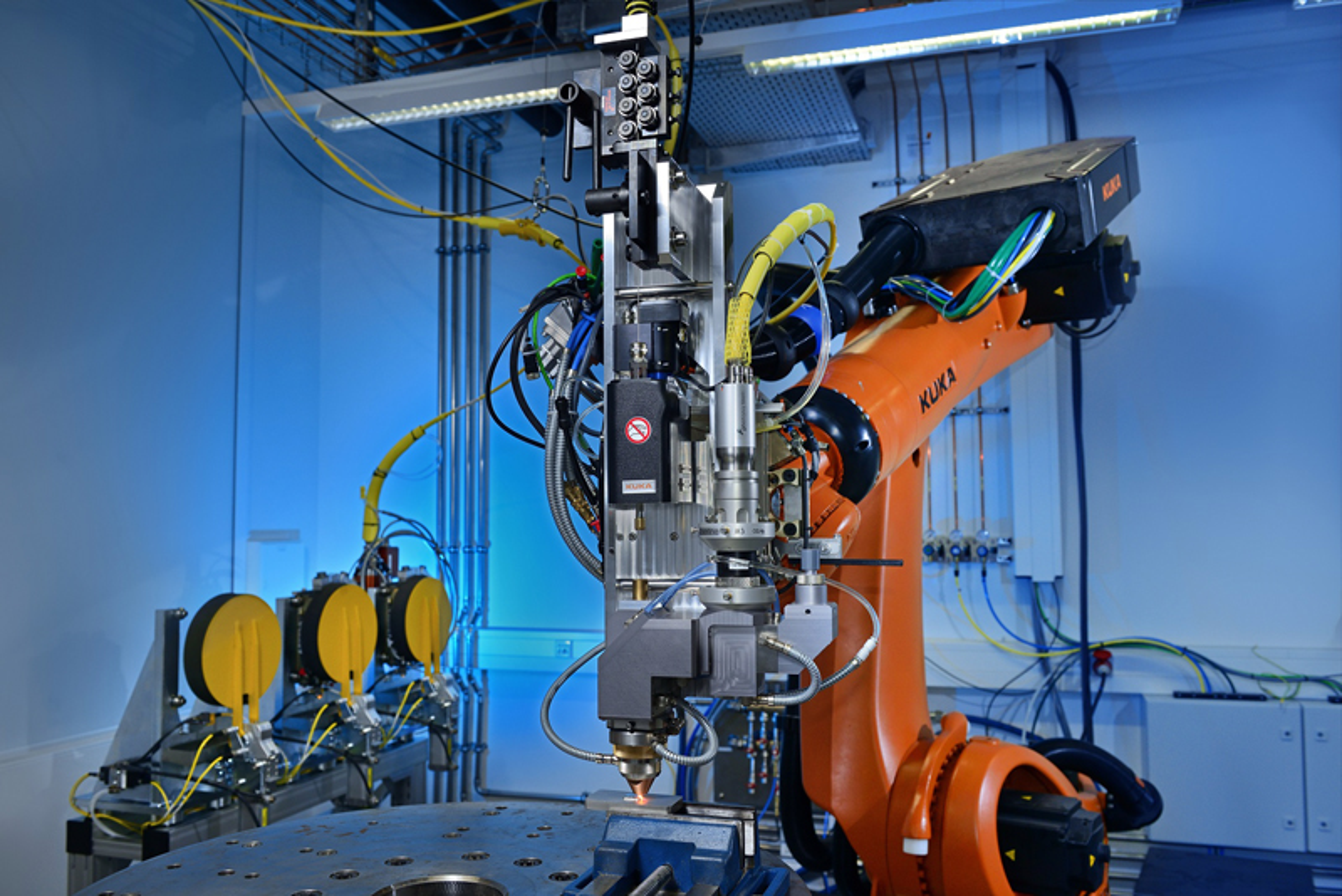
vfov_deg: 45.0
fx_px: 1081
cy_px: 448
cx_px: 671
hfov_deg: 63.6
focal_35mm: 29
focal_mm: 29
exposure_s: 1/200
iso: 400
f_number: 5.6
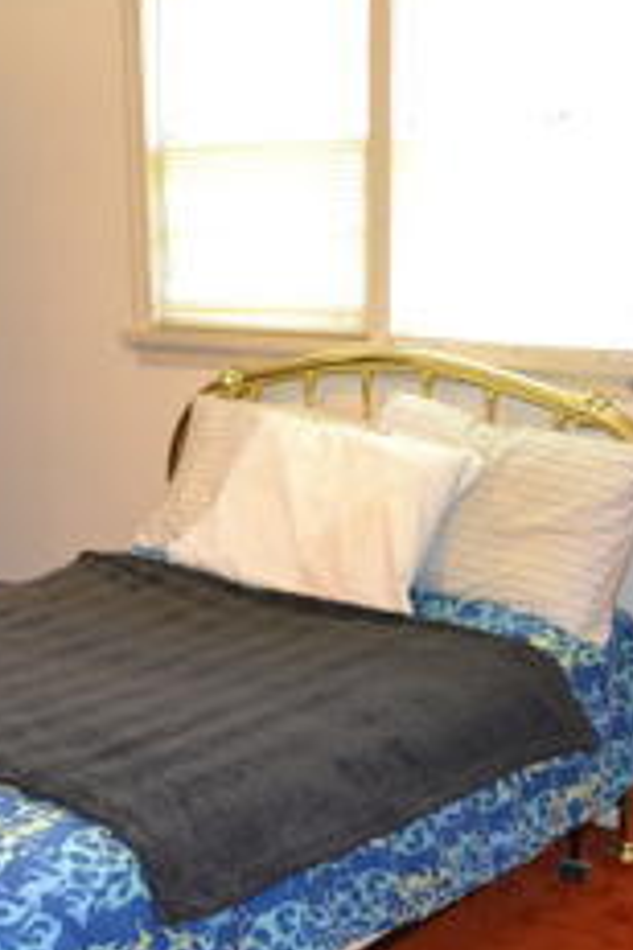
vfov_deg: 34.5
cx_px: 66
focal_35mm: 56
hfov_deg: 23.6
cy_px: 765
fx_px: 1477
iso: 2200
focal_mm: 18
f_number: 3.5
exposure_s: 1/60
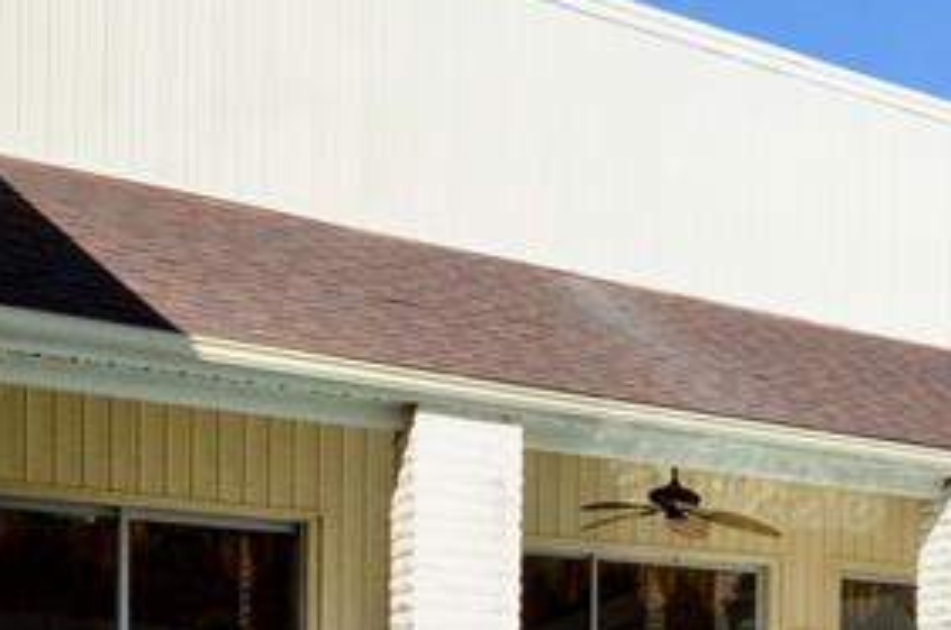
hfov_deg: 28.6
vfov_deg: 21.2
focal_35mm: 60
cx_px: 1174
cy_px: 734
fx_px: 1577
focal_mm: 11
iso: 1250
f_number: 16
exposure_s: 1/1000
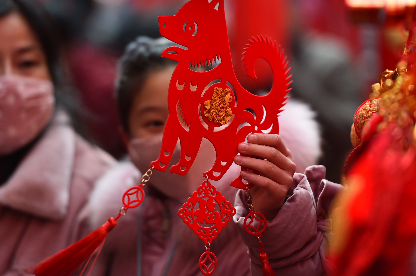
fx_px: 2805
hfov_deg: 8.5
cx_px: 184
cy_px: 117
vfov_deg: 5.6
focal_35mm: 243
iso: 500
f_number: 3.2
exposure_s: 1/800
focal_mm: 200
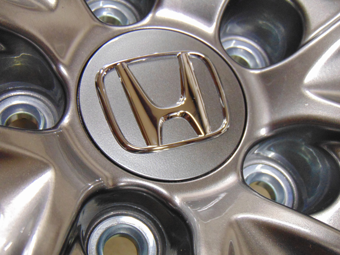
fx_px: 491
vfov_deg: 29.1
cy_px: 128
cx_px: 170
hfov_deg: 38.2
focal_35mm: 50
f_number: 3.5
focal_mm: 9
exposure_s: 1/25
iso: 400
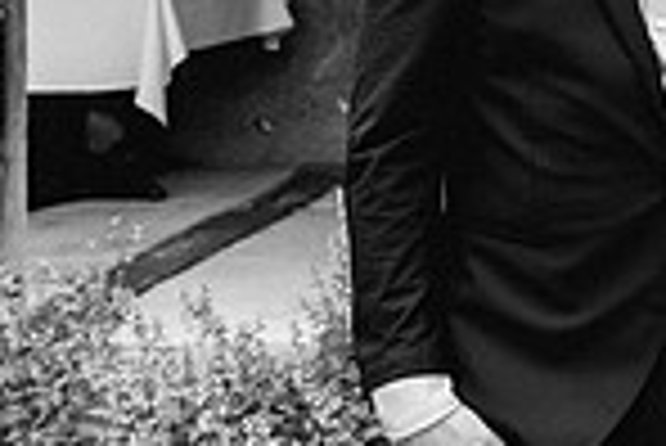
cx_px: 929
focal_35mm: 100
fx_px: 1852
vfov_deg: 13.4
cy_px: -71
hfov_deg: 18.6
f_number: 4
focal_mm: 24
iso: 500
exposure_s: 1/125
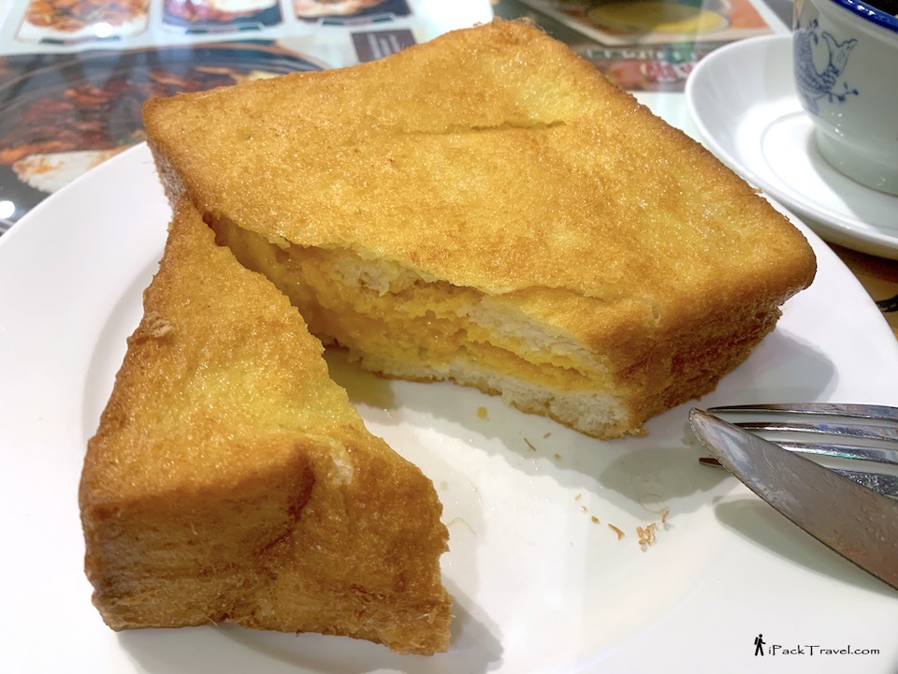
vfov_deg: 53.1
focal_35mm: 26
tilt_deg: -45.0
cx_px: 449
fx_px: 674
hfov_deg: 67.3
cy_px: 337
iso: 200
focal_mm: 4.25
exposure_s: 1/50
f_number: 1.8
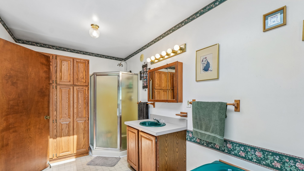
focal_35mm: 16
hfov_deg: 99.4
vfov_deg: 66.6
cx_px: 155
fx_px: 129
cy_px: 101
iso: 200
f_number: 8
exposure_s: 1/30
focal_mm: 10
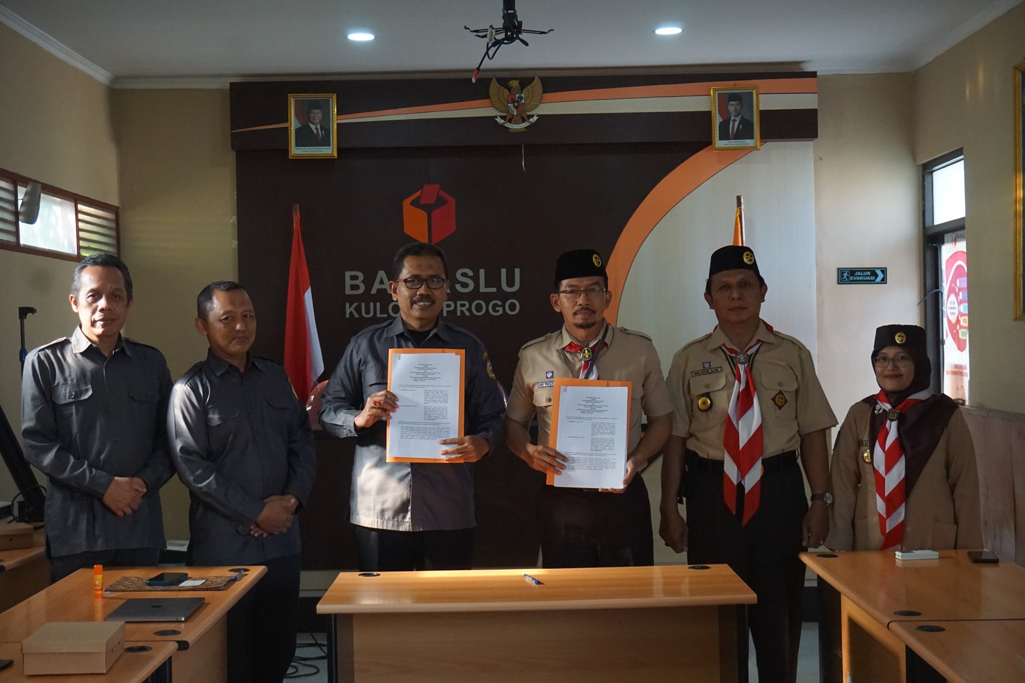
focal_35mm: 52
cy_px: 342
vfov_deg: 25.8
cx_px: 512
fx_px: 1495
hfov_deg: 37.9
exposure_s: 1/160
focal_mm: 35
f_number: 5.6
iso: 2500
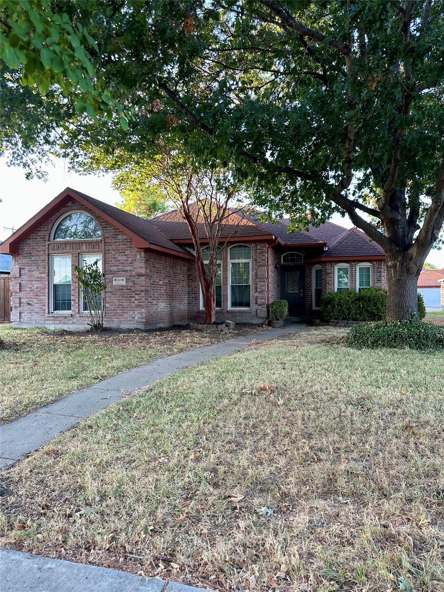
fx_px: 410
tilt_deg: +1.4
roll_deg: -1.1
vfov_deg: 71.6
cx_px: 222
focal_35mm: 24
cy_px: 296
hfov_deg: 56.8
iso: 80
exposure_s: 1/121
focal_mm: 6.86
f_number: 1.78
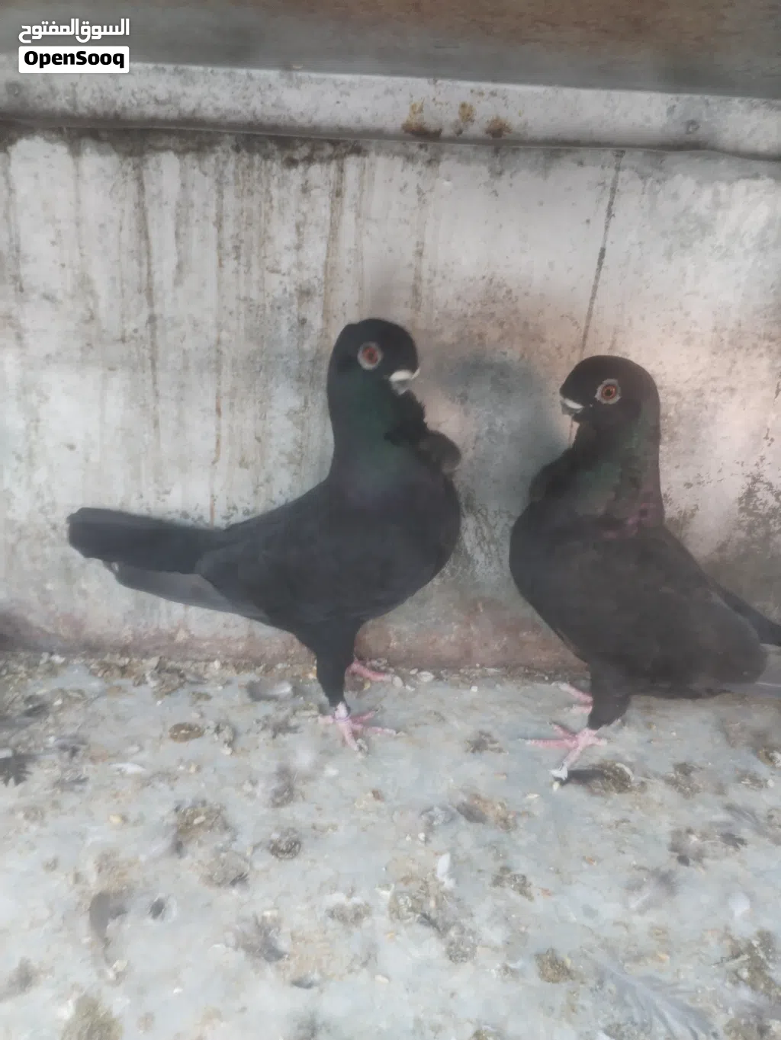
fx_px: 872
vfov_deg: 61.7
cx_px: 390
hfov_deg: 48.2
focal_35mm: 29
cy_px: 520
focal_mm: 4.75
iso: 389
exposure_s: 1/30
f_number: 1.8
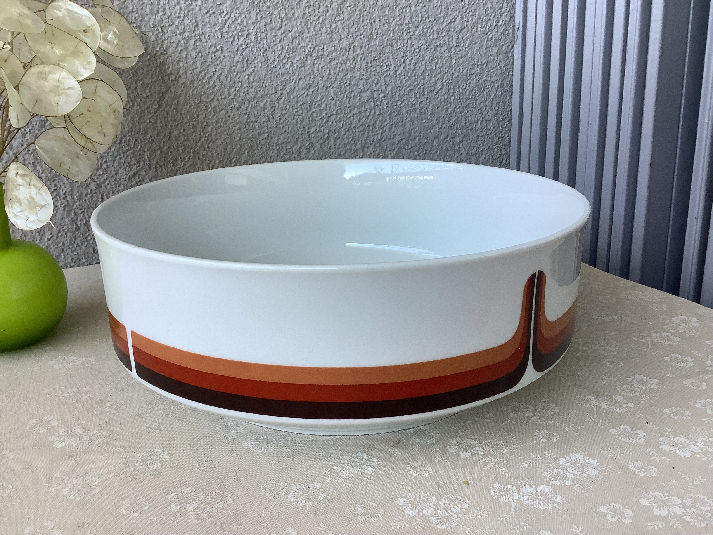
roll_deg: +1.6
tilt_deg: -16.8
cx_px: 356
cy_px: 268
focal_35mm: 31
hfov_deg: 58.4
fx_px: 639
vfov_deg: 45.4
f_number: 2.4
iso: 80
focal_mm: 3.3
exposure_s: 1/120
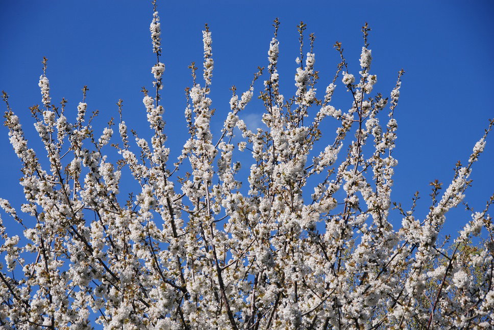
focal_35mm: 98
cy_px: 165
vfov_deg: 14.1
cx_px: 247
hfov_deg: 20.9
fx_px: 1340
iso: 100
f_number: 5.3
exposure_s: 1/400
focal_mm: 65
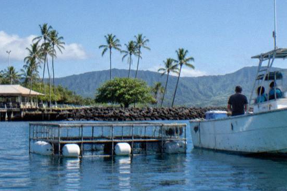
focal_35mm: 64
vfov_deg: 21.2
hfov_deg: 31.2
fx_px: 510
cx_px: 194
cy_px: 120
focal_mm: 35
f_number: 8
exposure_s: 1/400
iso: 400
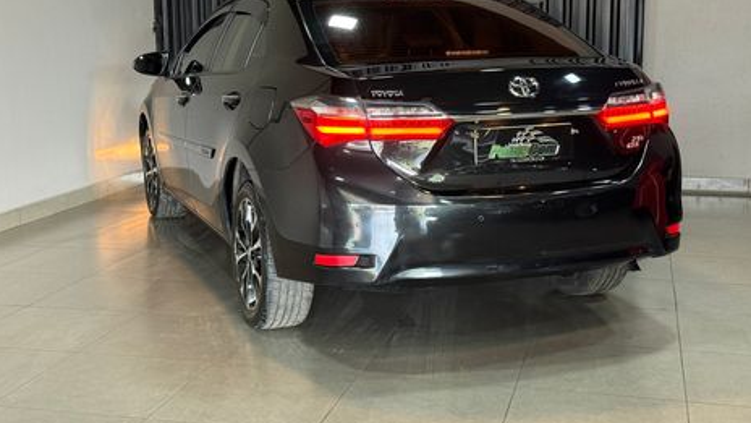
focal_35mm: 53
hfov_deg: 39.2
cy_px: 151
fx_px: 1055
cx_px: 372
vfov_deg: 22.6
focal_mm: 6.76
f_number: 1.78
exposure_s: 1/40
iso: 250
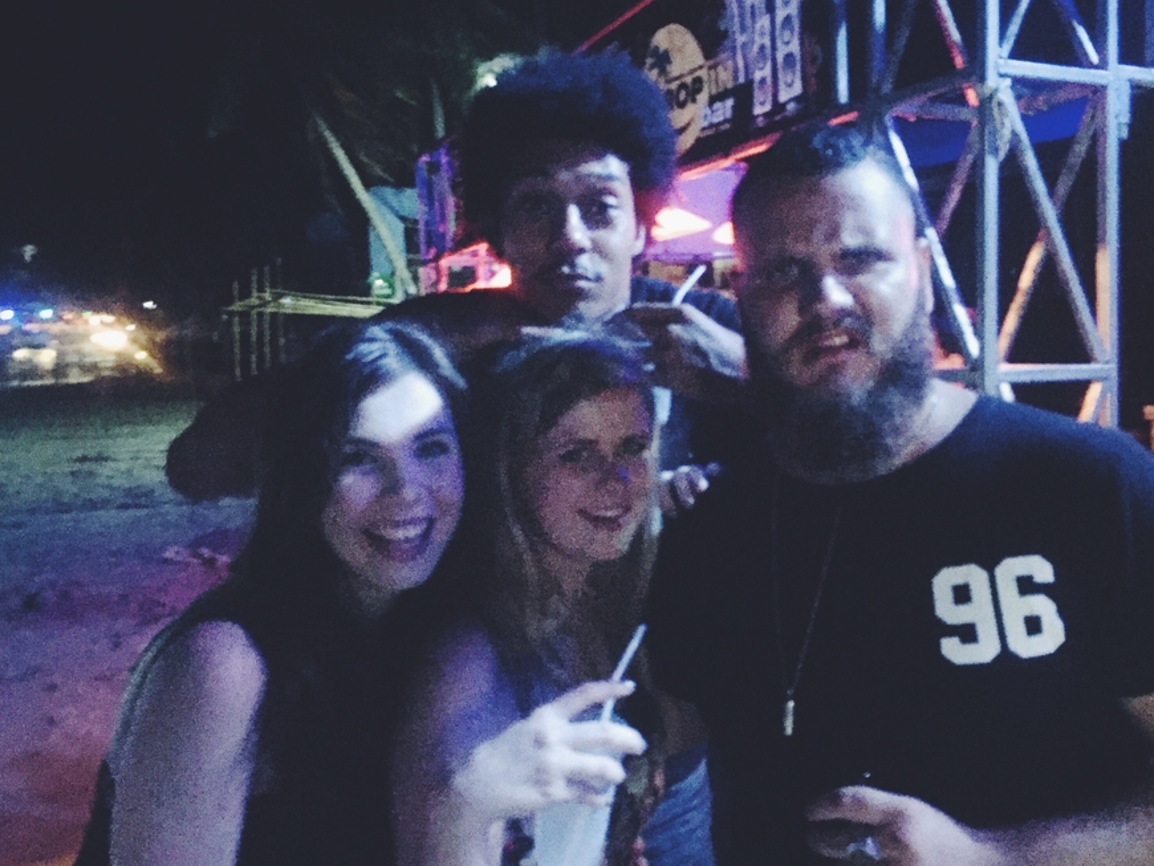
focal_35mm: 32
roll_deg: -0.8
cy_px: 403
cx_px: 618
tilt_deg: -2.4
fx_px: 1067
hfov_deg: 56.7
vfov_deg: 44.2
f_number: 2.2
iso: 2000
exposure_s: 1/17
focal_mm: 4.15
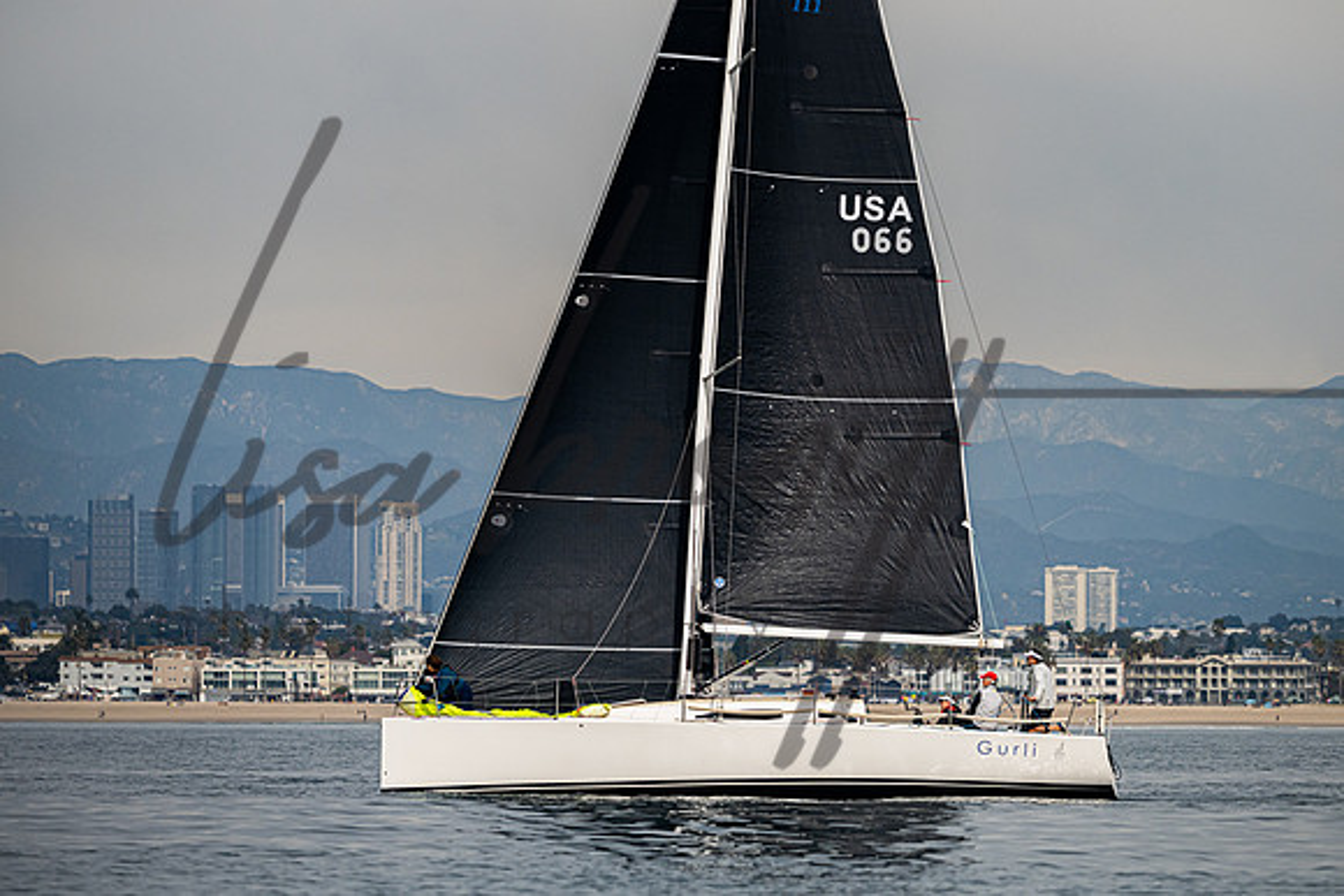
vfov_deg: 4.9
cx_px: 743
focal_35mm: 279
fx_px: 10436
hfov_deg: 7.4
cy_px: 331
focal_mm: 220
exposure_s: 1/6400
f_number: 5.6
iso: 400
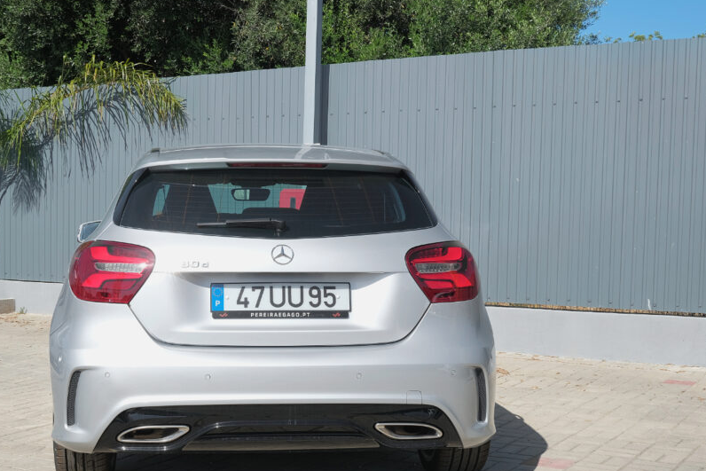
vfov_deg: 25.0
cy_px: 297
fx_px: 1059
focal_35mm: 54
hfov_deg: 36.7
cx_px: 279
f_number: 9
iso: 160
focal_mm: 28
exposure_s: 1/250
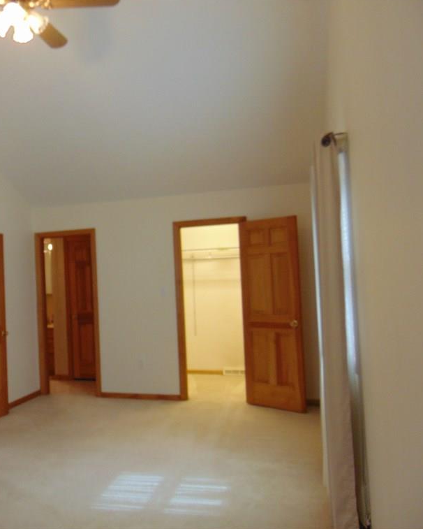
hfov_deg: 42.9
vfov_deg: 54.2
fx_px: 516
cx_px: 97
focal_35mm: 33
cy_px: 263
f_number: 3
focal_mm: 4.5
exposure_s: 1/30
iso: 200
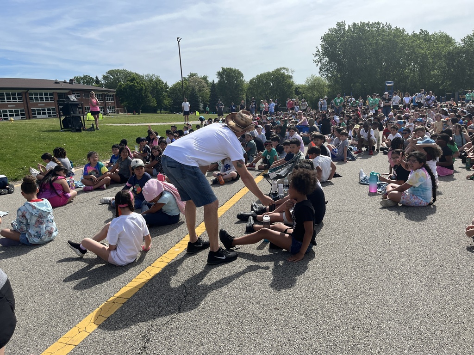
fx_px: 356
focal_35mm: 26
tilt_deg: -12.8
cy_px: 178
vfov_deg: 53.1
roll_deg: +3.9
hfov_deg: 67.3
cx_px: 237
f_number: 1.6
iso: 50
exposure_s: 1/3413
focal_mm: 5.1
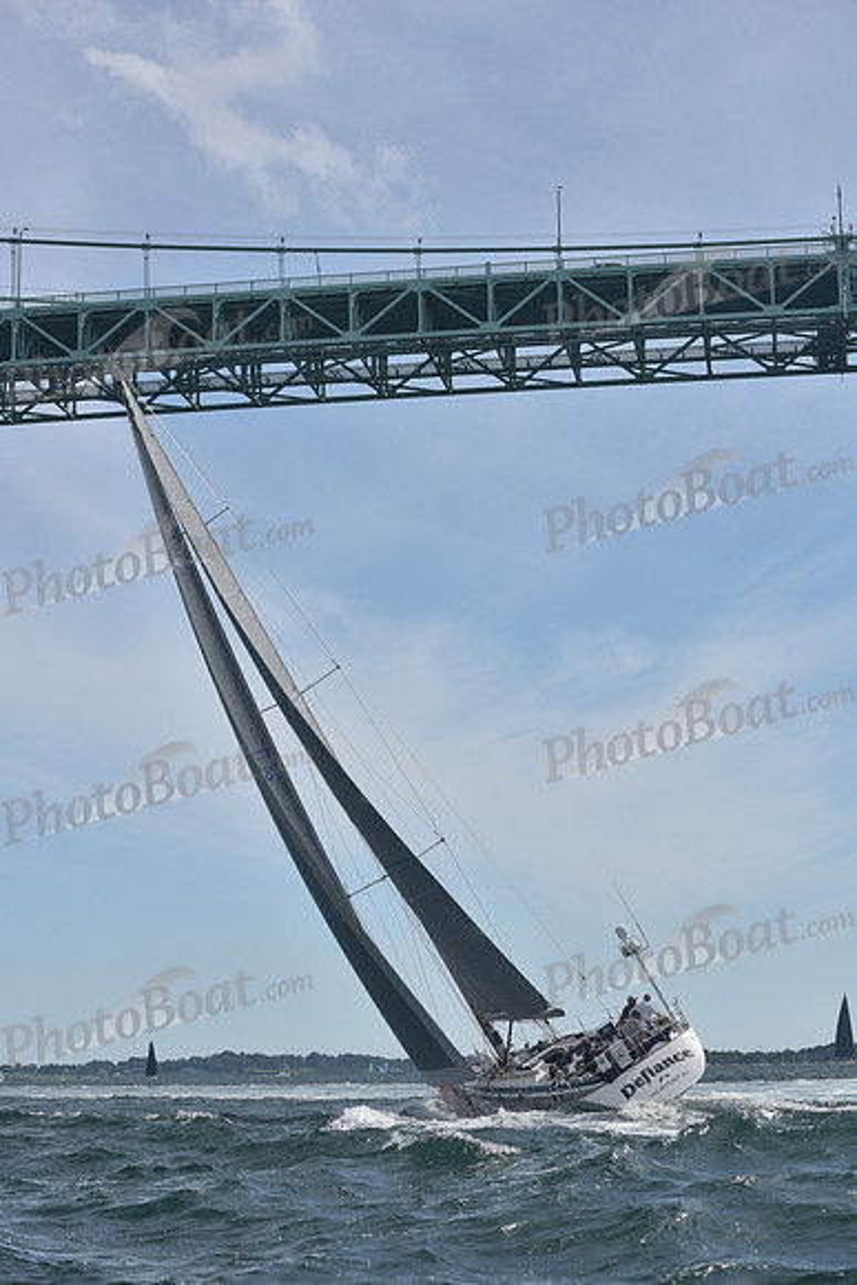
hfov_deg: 19.5
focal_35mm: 70
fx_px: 2498
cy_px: 642
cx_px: 428
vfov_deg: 28.8
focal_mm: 70
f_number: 9
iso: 320
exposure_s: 1/800
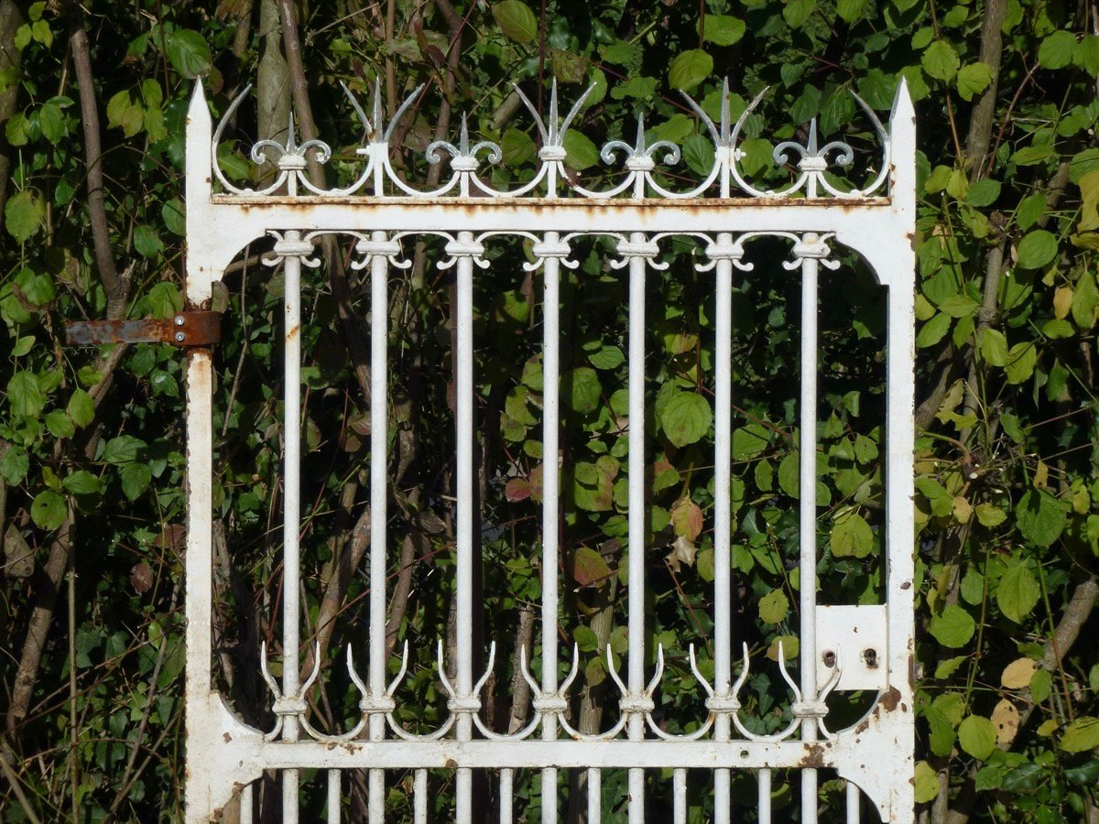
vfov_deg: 15.4
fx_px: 3048
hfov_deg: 20.4
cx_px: 550
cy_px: 412
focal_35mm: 96
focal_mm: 17.3
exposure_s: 1/1300
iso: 100
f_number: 5
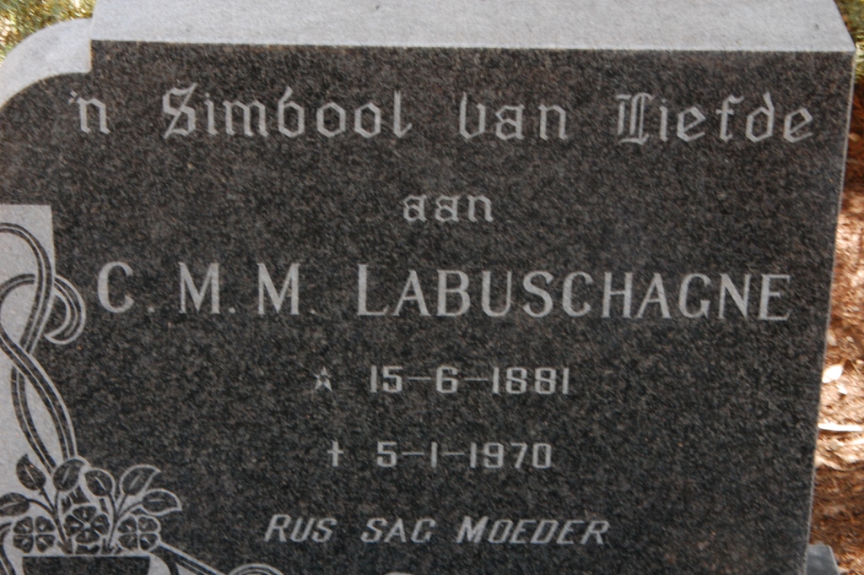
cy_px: 288
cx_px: 432
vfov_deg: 11.7
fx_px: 2806
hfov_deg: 17.5
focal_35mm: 117
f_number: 18
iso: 1000
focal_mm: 78
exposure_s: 1/30
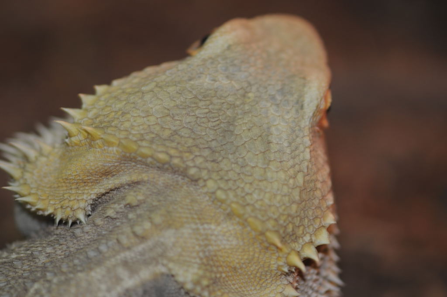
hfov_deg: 13.1
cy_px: 148
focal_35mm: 158
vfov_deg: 8.7
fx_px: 1953
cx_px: 224
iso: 200
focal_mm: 105
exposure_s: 1/60
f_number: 3.3
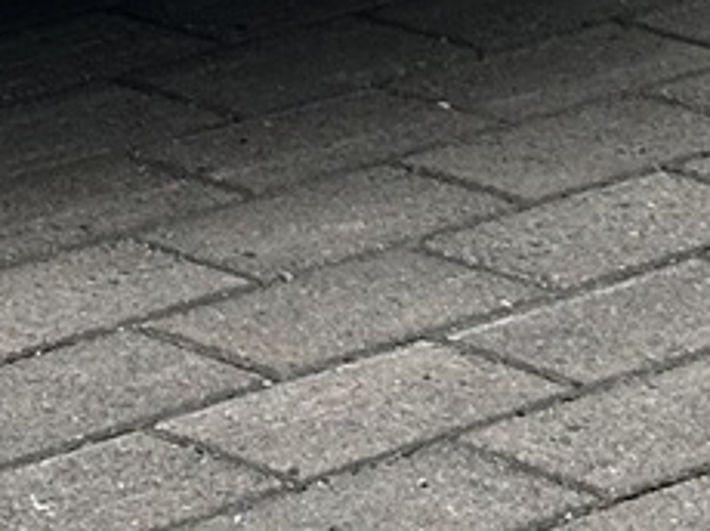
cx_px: -837
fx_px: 6167
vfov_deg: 4.7
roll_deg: +0.1
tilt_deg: -4.9
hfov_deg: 6.4
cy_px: -1114
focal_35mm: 301
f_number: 1.78
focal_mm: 6.86
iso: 64
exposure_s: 1/1157
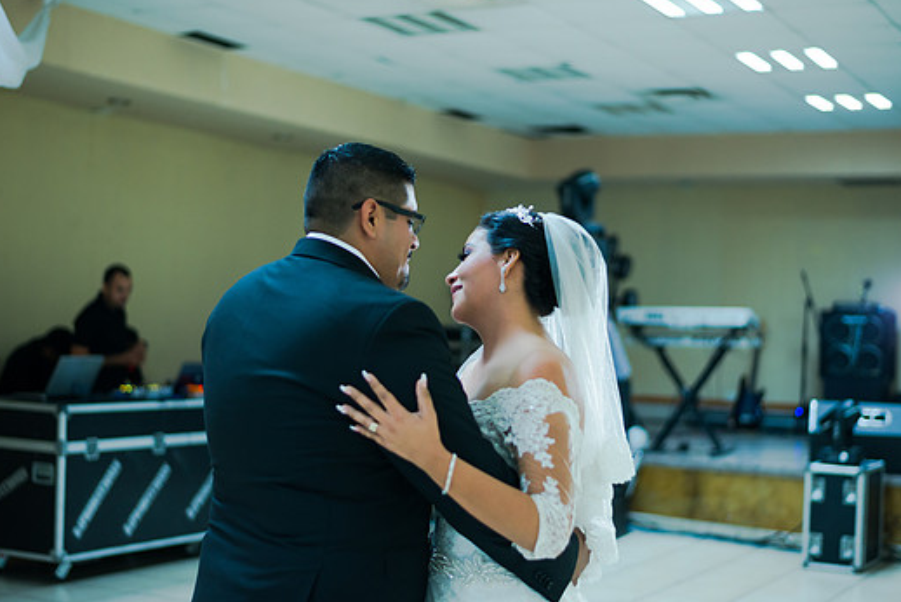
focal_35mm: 56
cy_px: 312
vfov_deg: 24.2
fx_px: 1402
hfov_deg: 35.6
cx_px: 452
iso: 800
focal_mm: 50
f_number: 1.8
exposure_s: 1/100
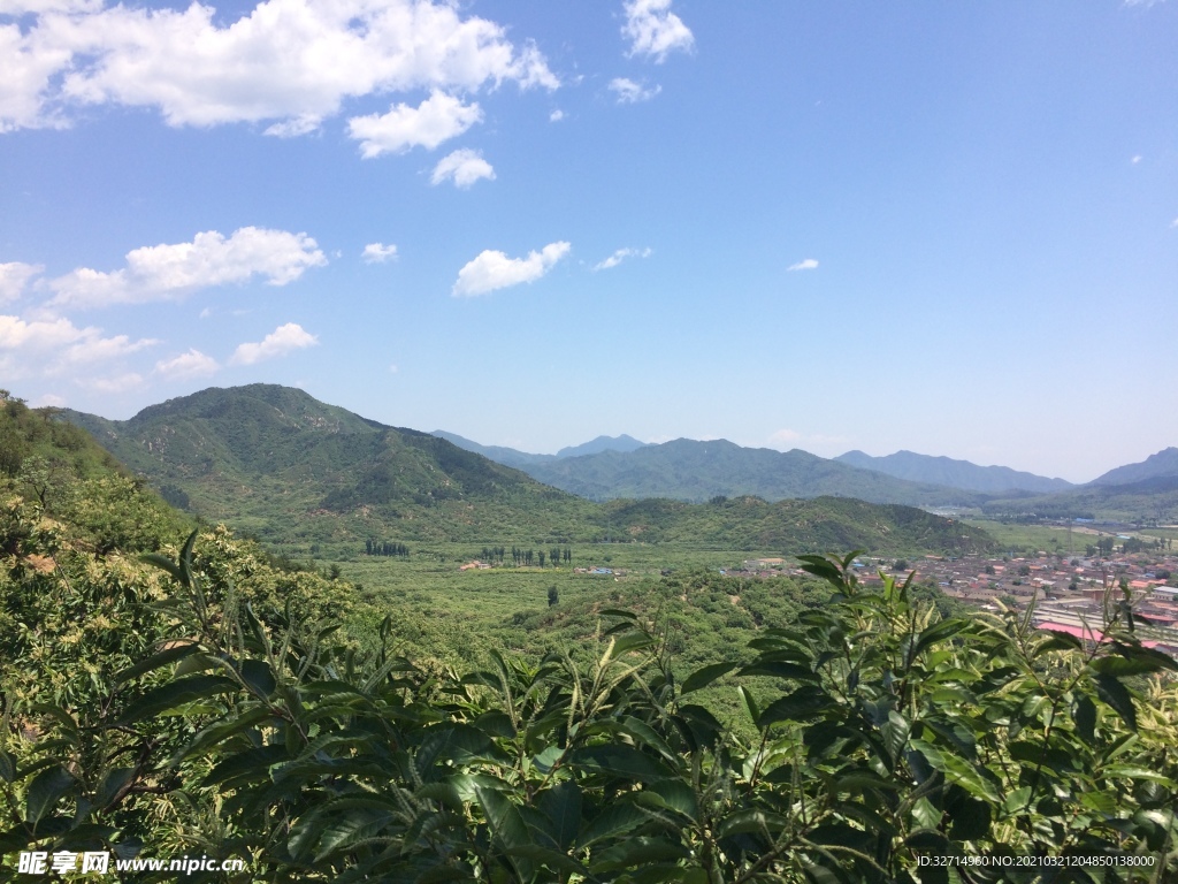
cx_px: 589
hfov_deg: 61.7
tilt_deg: +2.3
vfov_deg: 48.2
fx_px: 987
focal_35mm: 29
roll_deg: +1.4
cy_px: 442
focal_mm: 4.15
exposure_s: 1/2053
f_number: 2.2
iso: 32
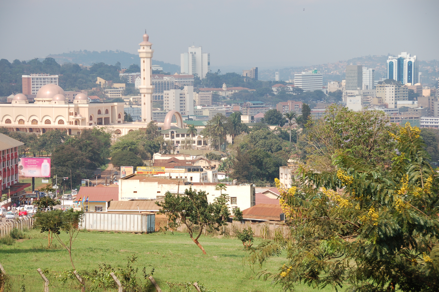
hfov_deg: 17.1
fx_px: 1462
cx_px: 220
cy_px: 146
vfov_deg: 11.4
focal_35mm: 120
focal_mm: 80
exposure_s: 1/500
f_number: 5.6
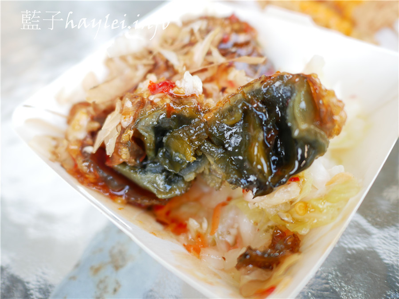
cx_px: 200
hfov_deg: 60.0
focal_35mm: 30
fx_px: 346
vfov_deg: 46.8
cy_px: 150
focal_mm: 15
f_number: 2
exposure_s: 1/125
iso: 200
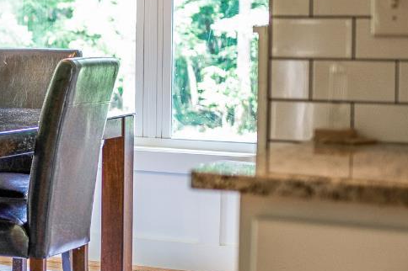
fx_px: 1404
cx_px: -100
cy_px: 83
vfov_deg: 11.0
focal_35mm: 124
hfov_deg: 15.8
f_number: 2.5
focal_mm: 40
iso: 125
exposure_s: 1/60
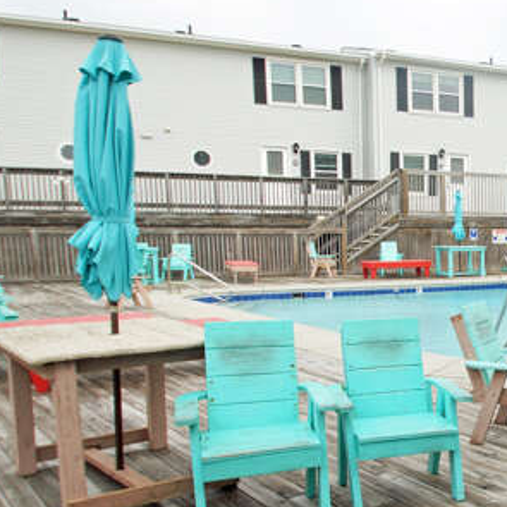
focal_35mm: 43
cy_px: 318
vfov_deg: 38.8
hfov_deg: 34.0
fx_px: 714
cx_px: 555
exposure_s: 1/200
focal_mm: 13
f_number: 7.1
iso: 100
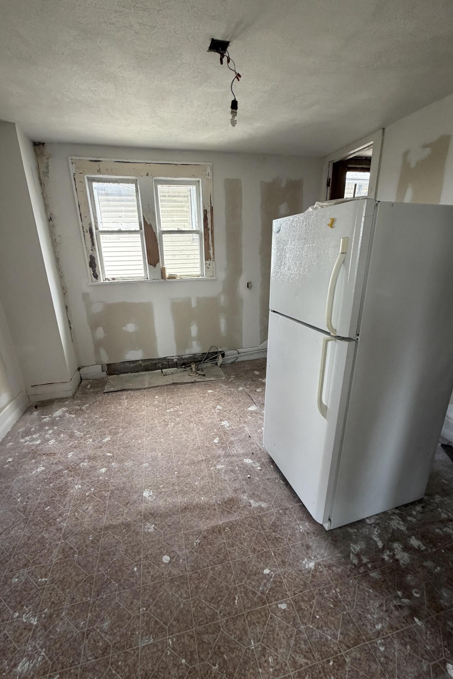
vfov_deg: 100.4
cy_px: 346
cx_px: 221
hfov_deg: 77.3
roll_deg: +2.1
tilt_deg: -16.7
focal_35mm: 15
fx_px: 283
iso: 250
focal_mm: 2.22
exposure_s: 1/121
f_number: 2.2
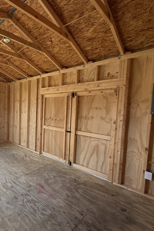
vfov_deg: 84.0
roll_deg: -1.1
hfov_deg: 54.4
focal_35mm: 20
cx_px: 17
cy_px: 116
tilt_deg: -3.8
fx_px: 128
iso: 64
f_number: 2.2
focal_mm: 2.22
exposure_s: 1/125
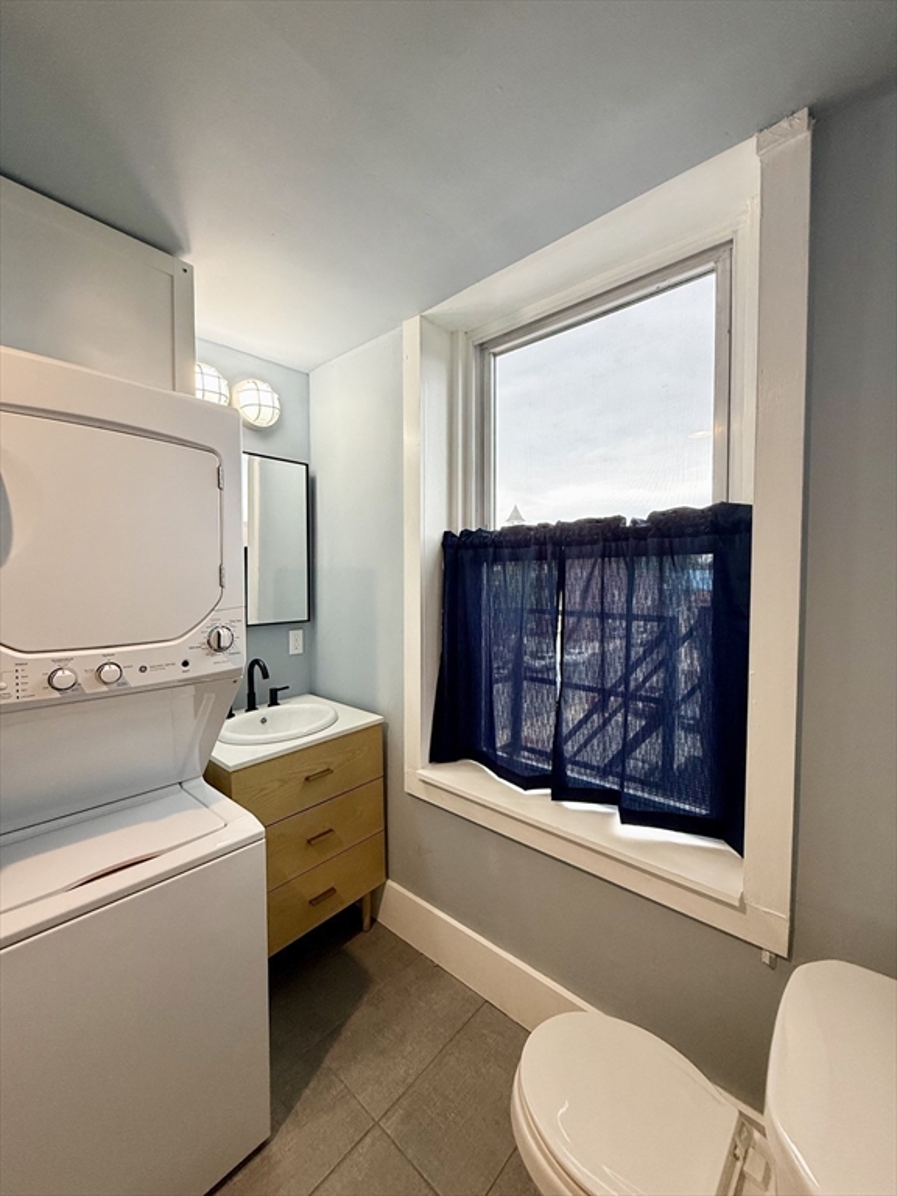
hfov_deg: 85.7
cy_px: 598
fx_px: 484
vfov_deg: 102.1
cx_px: 448
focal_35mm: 14
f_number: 2.2
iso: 160
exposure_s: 1/120
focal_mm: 2.22
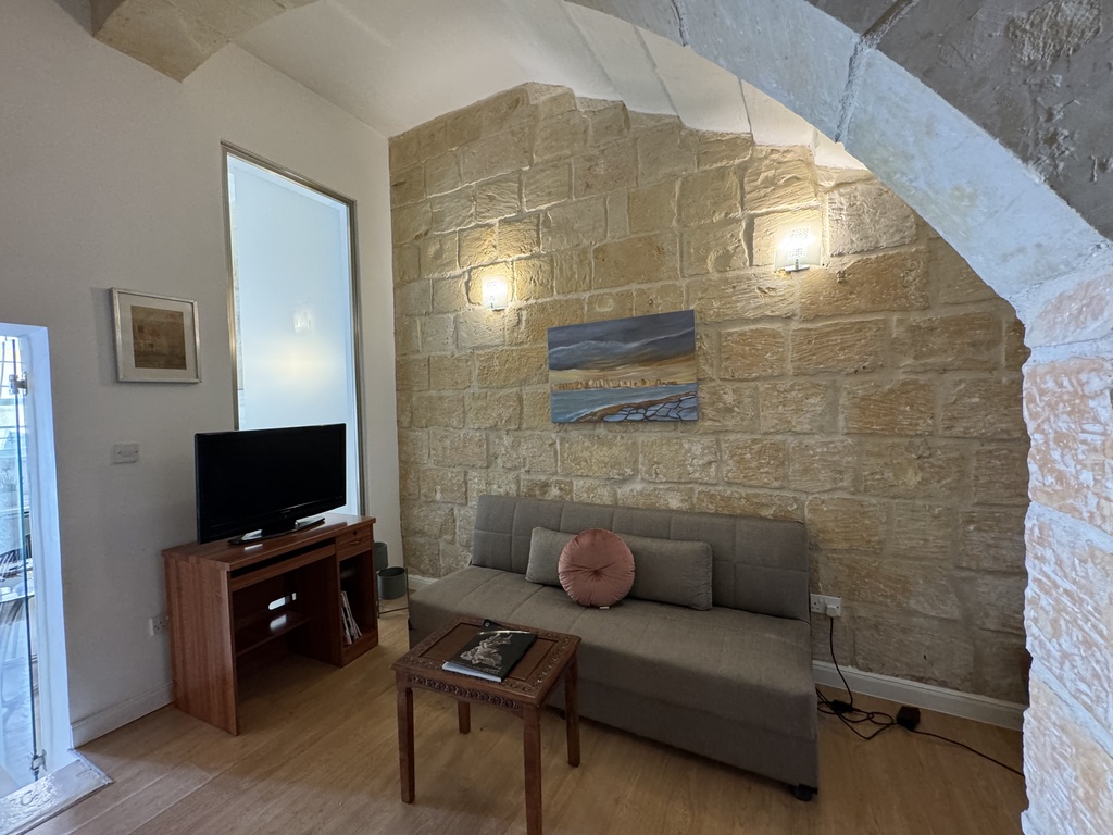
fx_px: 450
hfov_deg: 102.1
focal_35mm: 14
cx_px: 556
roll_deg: +0.6
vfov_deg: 85.7
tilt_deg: -1.2
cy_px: 418
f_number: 2.2
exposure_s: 1/60
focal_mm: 2.22
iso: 500
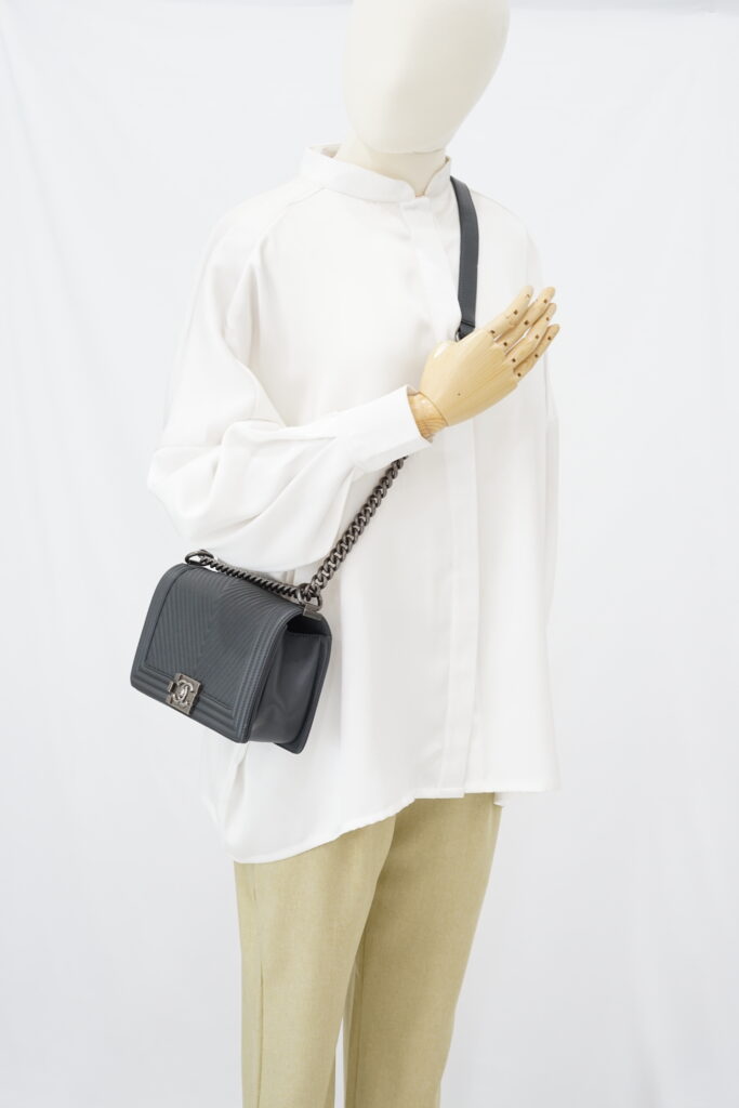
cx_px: 370
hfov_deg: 27.0
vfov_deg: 39.6
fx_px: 1539
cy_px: 554
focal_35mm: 50
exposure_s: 1/8
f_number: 6.3
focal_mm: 50
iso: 640
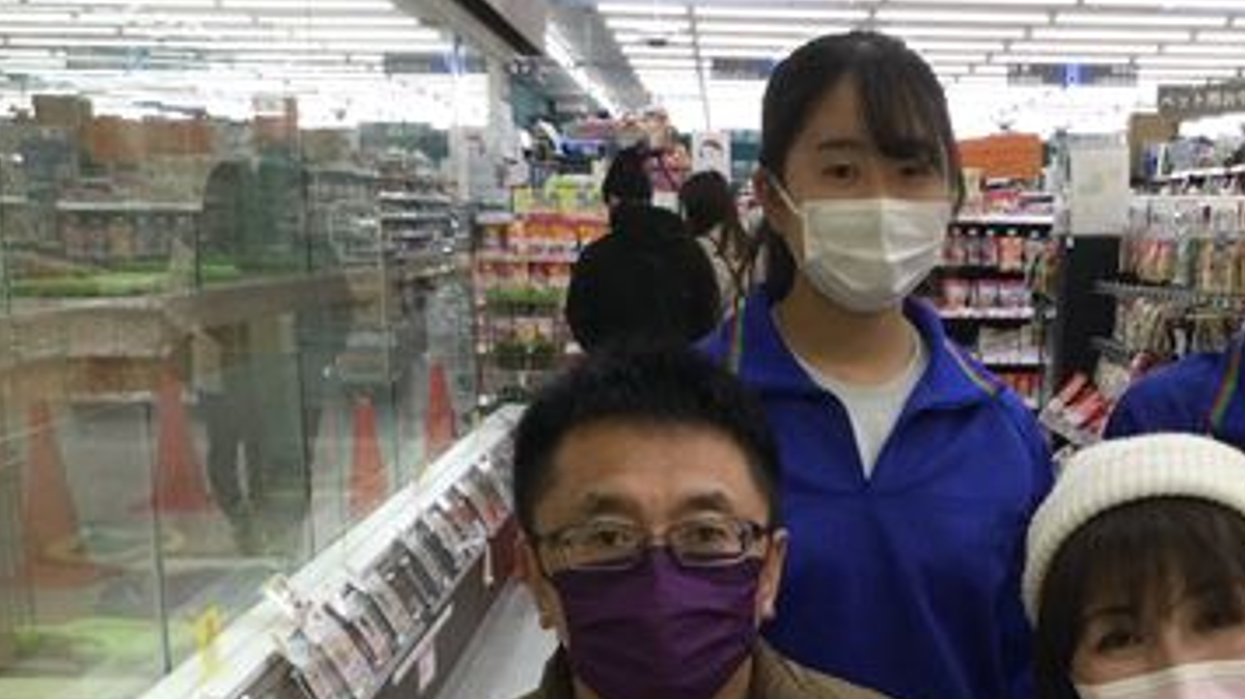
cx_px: 864
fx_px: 1881
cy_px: 692
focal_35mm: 57
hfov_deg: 36.1
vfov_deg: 20.4
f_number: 2.4
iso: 40
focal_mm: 3.3
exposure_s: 1/30
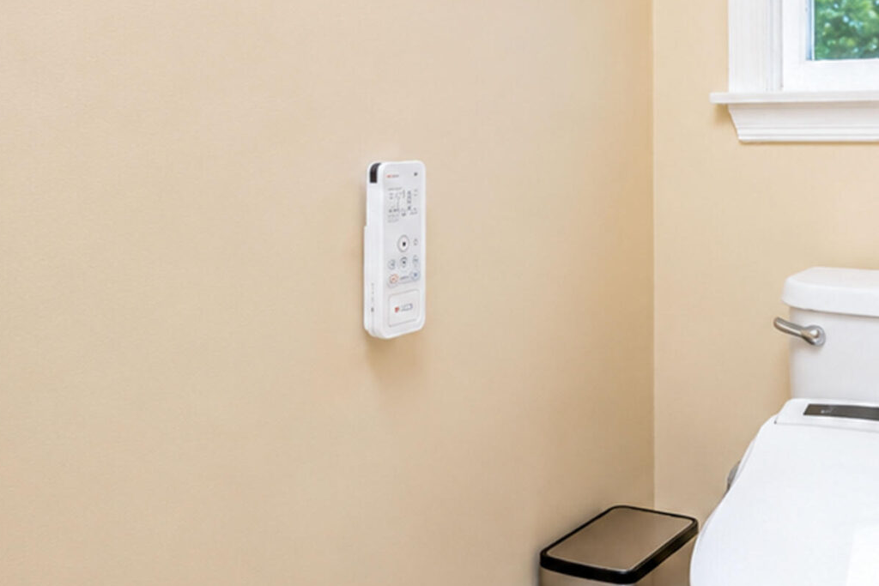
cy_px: 121
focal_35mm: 40
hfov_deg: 46.7
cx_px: 660
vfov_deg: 32.5
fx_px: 977
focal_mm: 16
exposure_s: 1/60
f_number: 5.6
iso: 64
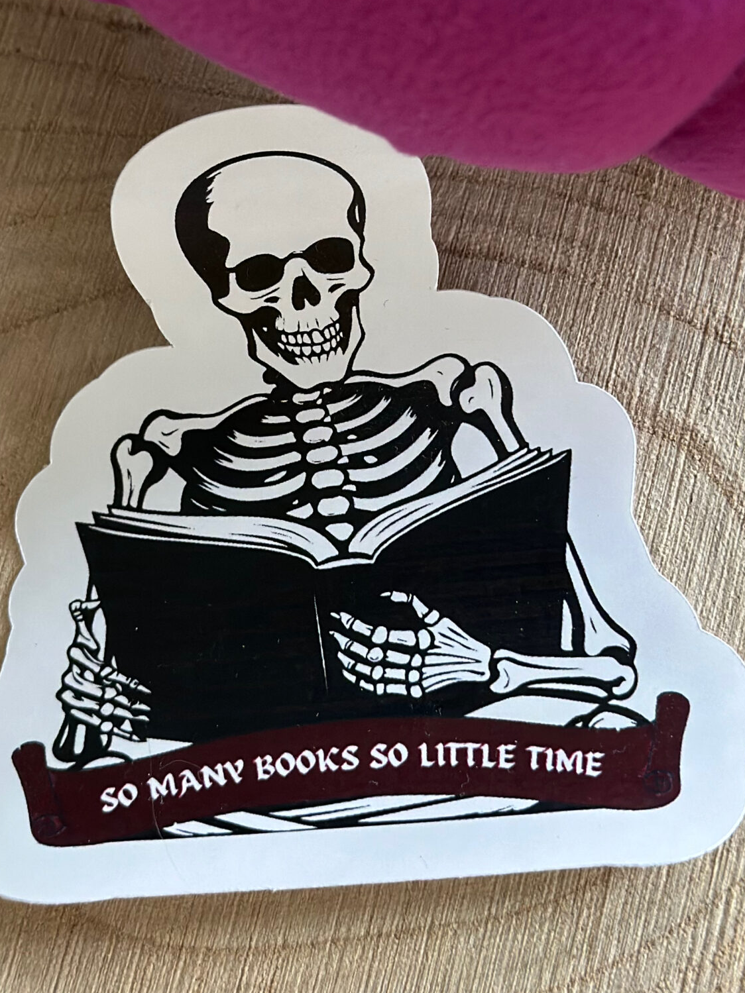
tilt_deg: -73.3
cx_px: 314
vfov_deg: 23.8
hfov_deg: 18.0
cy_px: 431
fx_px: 2353
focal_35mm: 82
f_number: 1.78
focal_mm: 6.86
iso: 250
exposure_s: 1/60
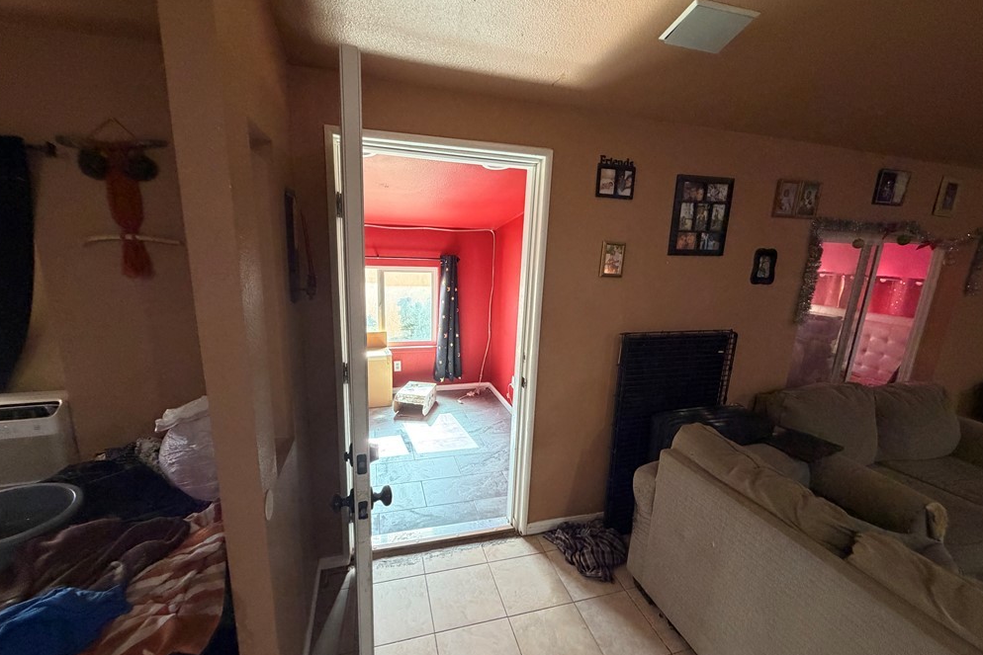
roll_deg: -2.2
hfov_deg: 100.4
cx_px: 492
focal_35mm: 15
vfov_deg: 77.3
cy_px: 338
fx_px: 410
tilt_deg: -11.2
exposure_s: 1/60
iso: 400
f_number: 2.2
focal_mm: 2.22
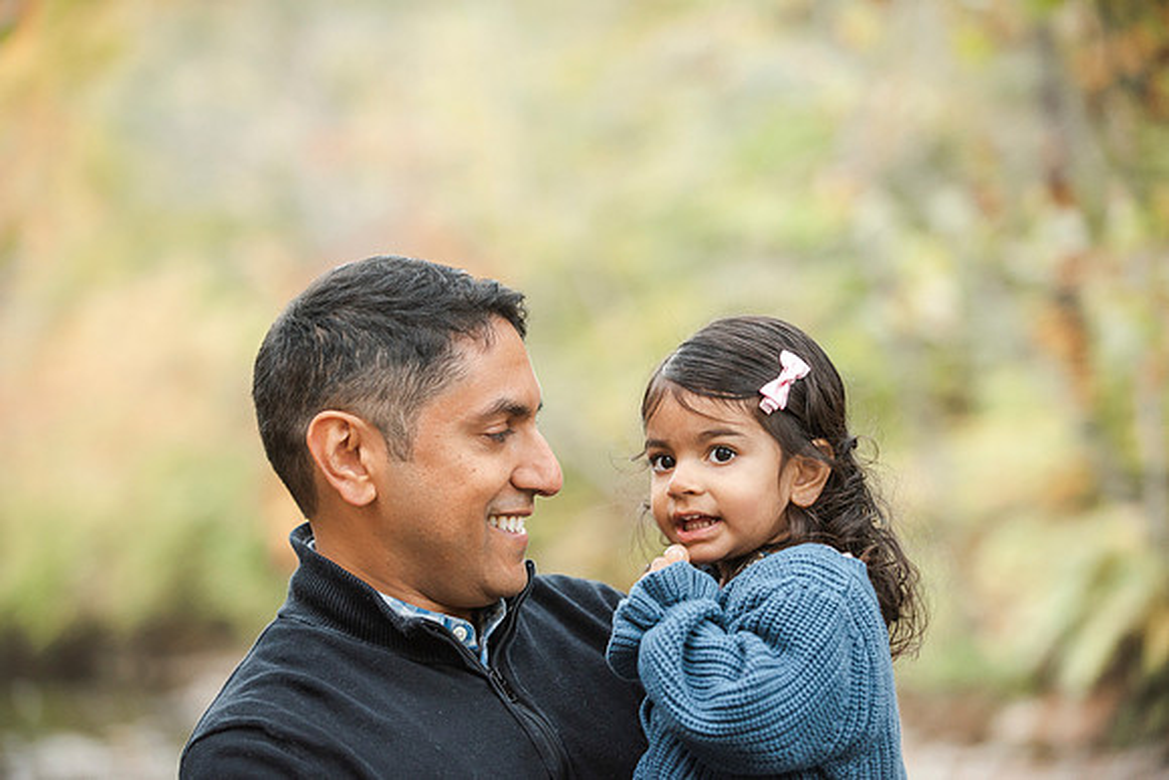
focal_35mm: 105
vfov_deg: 13.0
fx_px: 3410
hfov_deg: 19.5
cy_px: 390
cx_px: 584
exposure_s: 1/60
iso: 2000
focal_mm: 105
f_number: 2.8
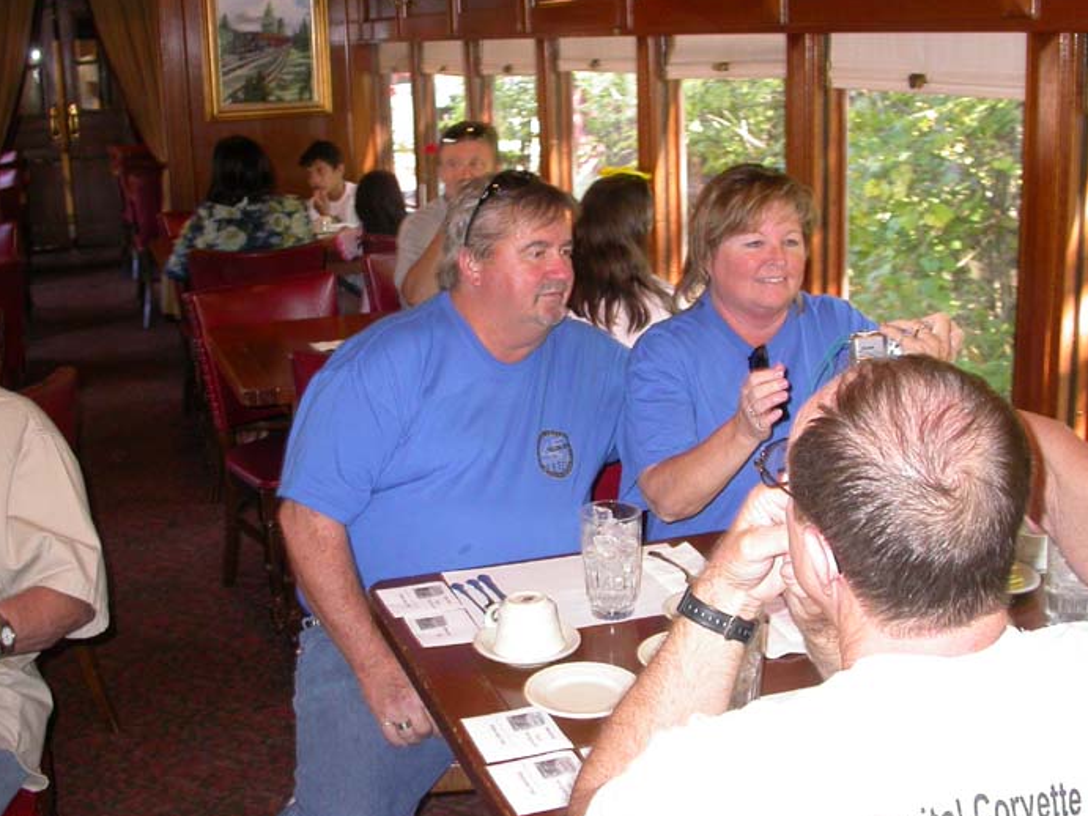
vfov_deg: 32.9
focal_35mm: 44
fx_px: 1383
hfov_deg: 42.9
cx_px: 496
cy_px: 380
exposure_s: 1/60
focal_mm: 7.85
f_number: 2.6
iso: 200
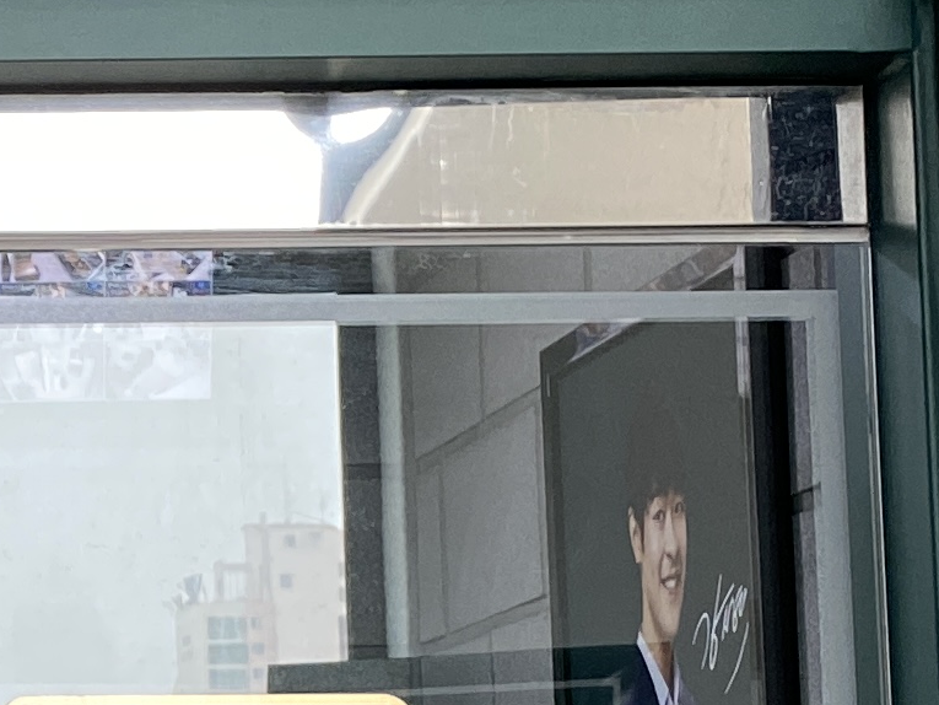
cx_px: -389
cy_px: 593
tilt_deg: +6.4
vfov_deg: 10.8
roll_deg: +0.3
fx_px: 3717
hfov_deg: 13.7
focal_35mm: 137
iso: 100
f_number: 1.8
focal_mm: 4.25
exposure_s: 1/120
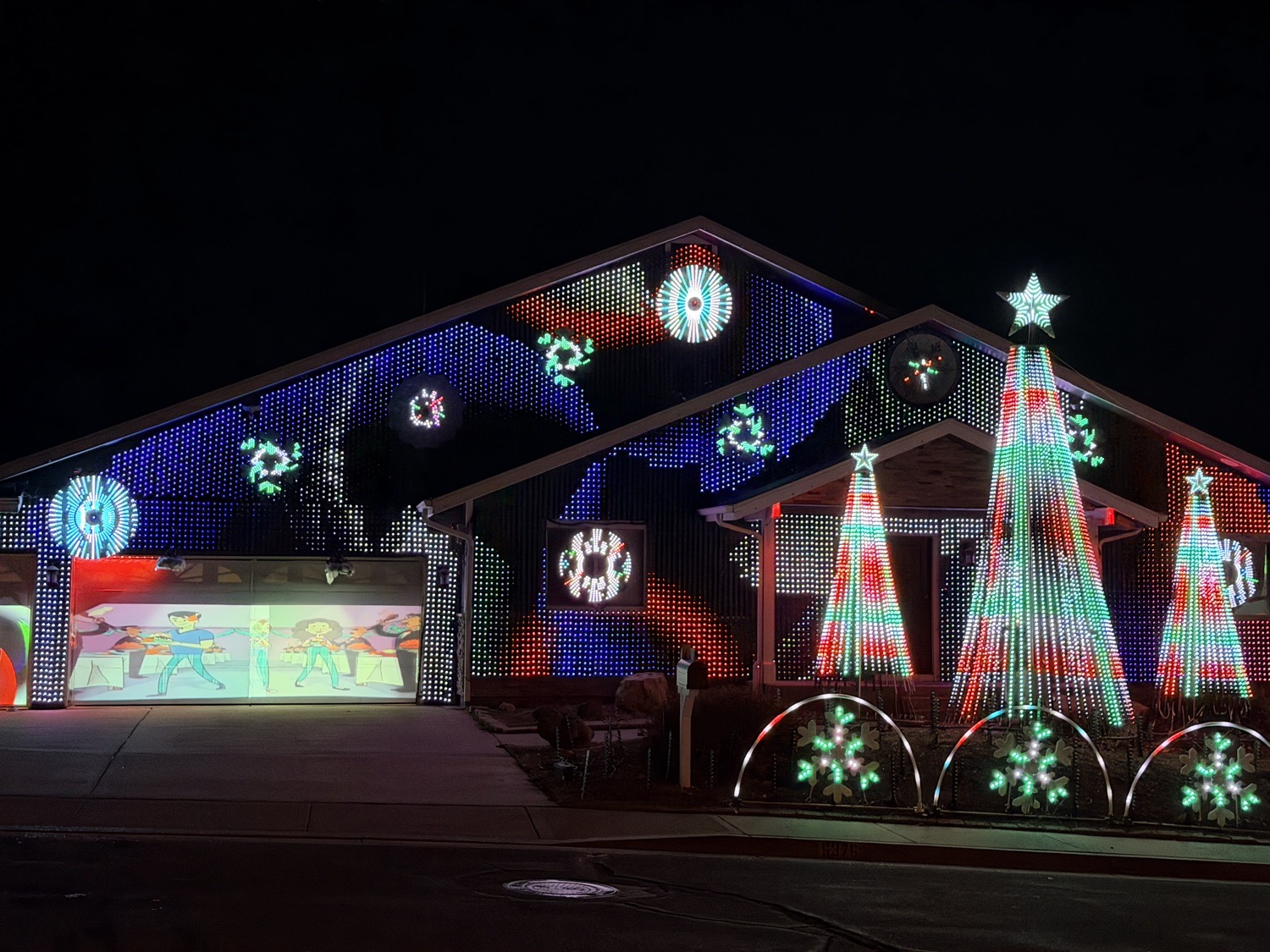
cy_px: 476
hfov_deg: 39.7
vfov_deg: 30.3
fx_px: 1761
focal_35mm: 48
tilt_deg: +4.1
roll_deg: -0.4
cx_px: 635
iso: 640
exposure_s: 1/30
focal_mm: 6.76
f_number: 1.78
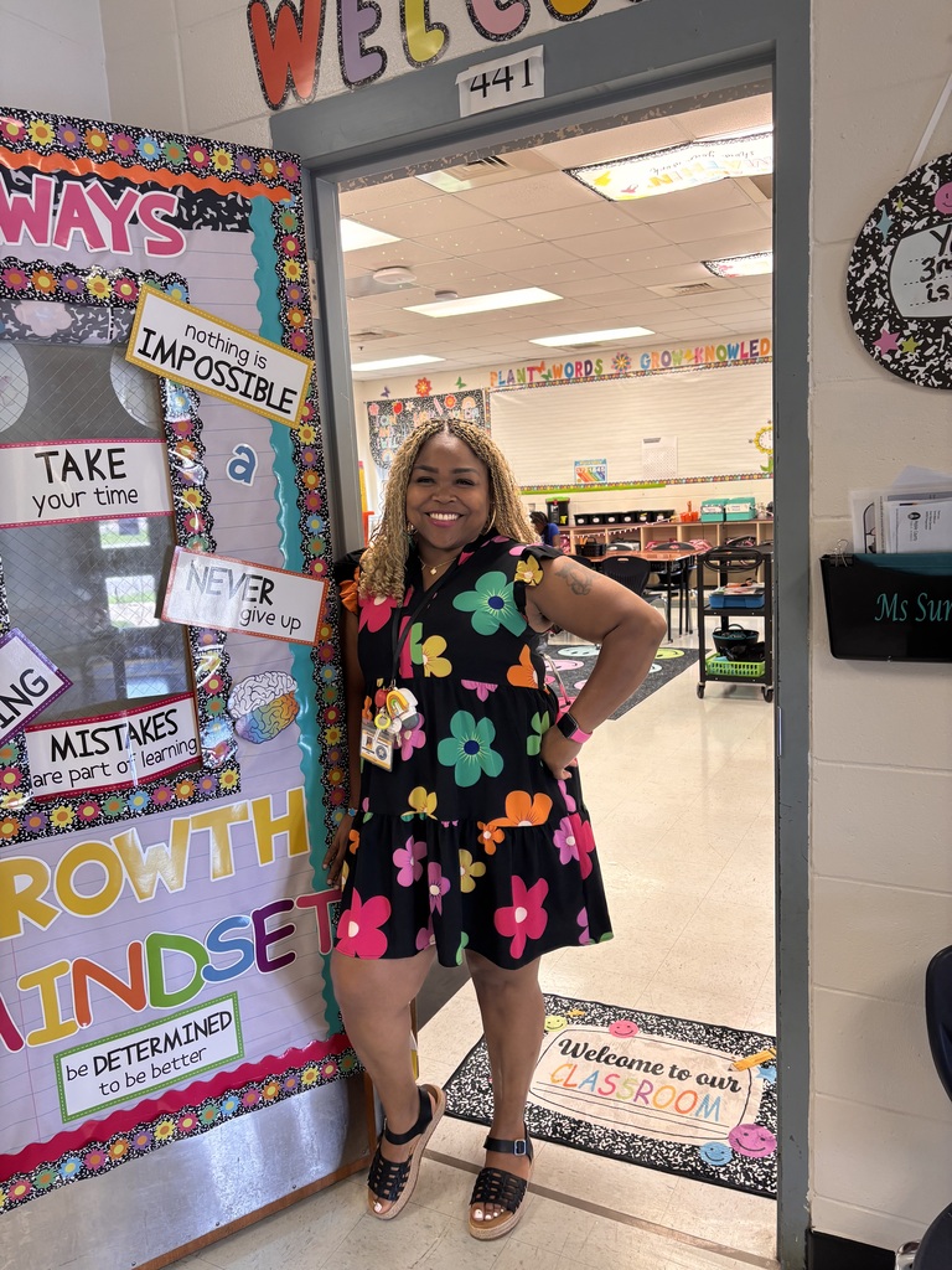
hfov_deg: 53.1
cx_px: 476
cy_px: 635
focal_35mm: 26
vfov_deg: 67.3
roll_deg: +2.2
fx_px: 953
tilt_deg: -9.2
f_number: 1.6
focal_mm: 5.96
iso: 100
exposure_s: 1/60
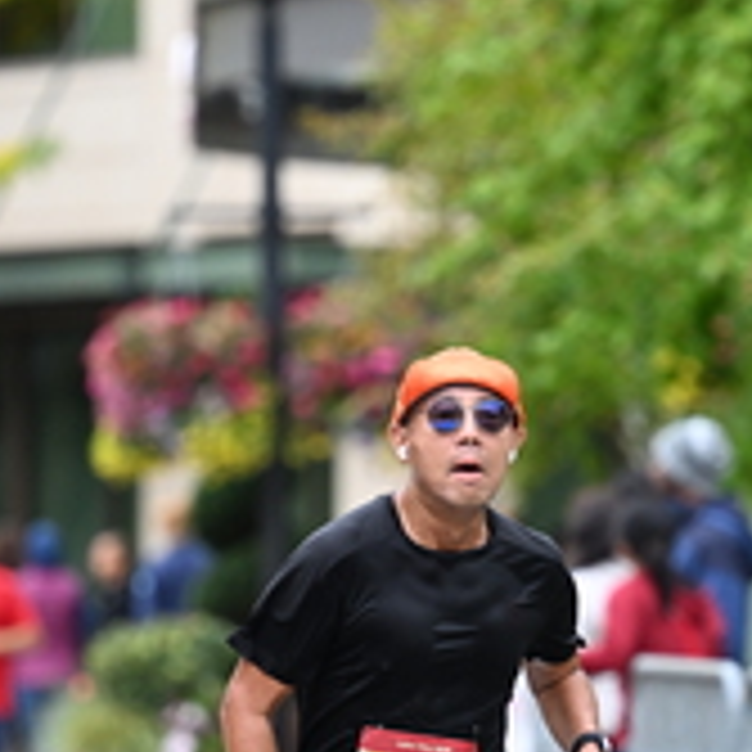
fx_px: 11330
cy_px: 531
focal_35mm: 461
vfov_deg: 3.8
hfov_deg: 3.8
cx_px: 543
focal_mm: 165
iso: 1000
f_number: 2.8
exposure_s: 1/1600
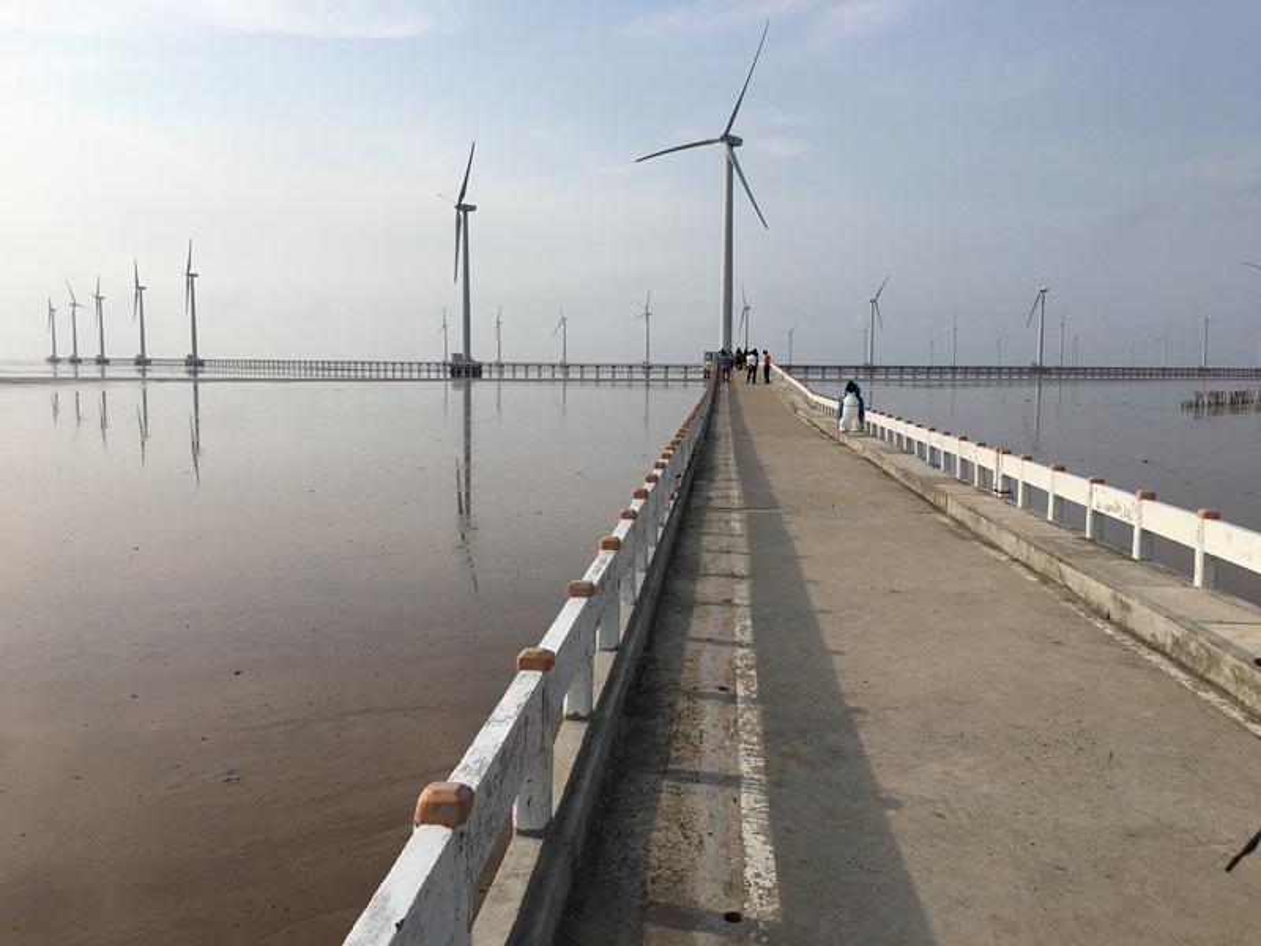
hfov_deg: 61.7
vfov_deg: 48.2
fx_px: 1056
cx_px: 630
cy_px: 473
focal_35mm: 29
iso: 25
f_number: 2.2
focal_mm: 4.15
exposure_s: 1/2331
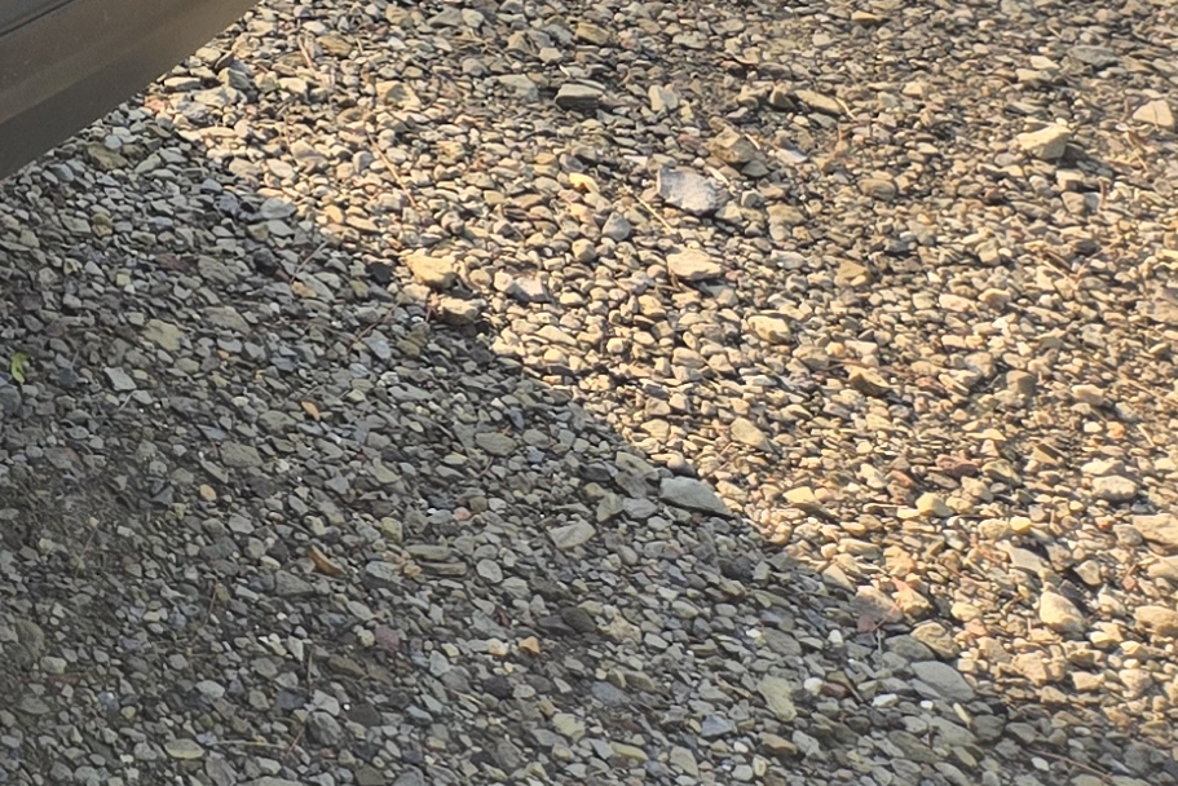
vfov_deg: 11.7
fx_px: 3437
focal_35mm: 105
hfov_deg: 15.4
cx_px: -1201
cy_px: -787
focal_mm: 5.4
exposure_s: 1/180
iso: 25
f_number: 1.8
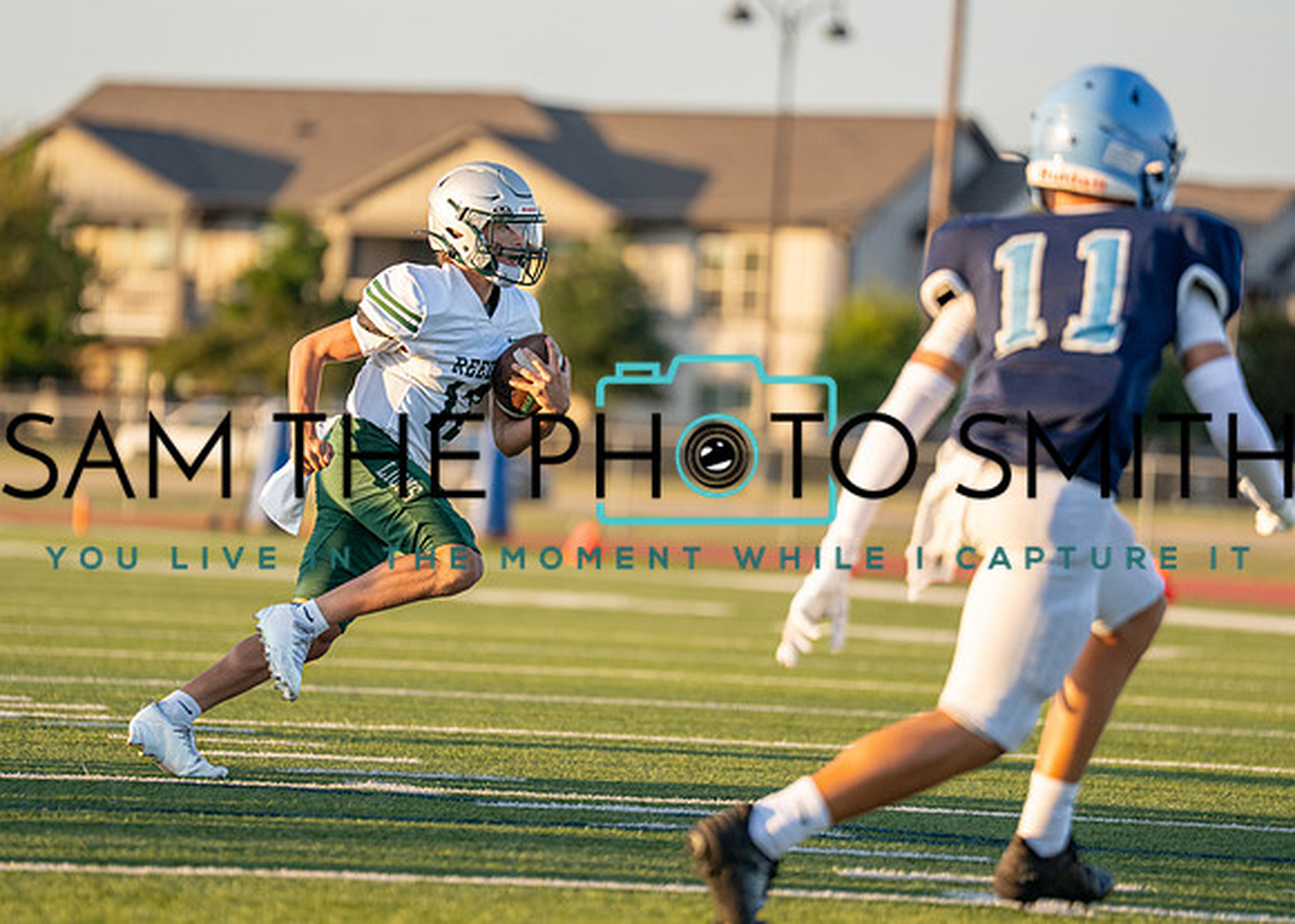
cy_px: 435
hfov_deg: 8.5
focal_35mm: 238
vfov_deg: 6.1
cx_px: 550
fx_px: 8740
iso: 400
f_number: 2.8
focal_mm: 191
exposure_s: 1/2500
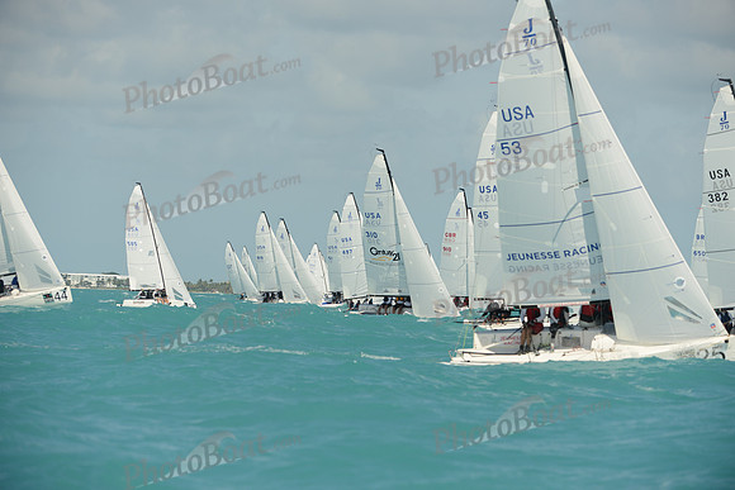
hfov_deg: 10.3
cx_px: 368
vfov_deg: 6.9
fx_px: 4084
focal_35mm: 200
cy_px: 245
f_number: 5
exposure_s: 1/2000
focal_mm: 200
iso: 200
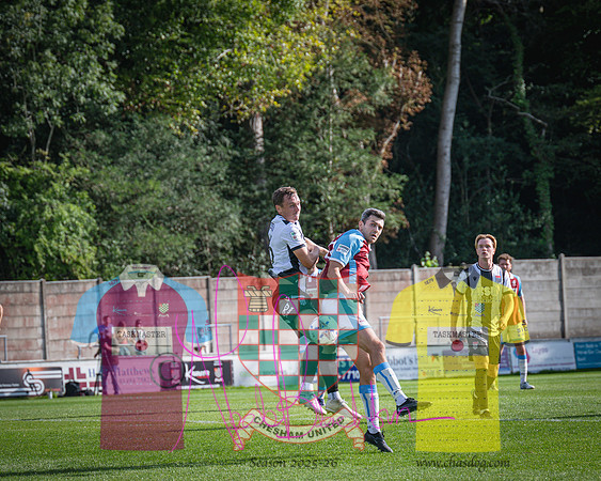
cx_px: 300
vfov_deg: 7.6
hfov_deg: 9.5
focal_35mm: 203
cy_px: 240
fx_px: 3606
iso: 200
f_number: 4
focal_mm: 120
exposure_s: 1/1600
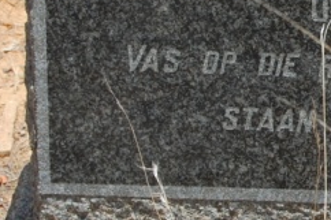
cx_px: 528
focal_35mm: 349
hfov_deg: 5.8
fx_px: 3208
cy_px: -14
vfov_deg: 3.9
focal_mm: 55
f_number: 14
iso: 200
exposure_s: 1/125
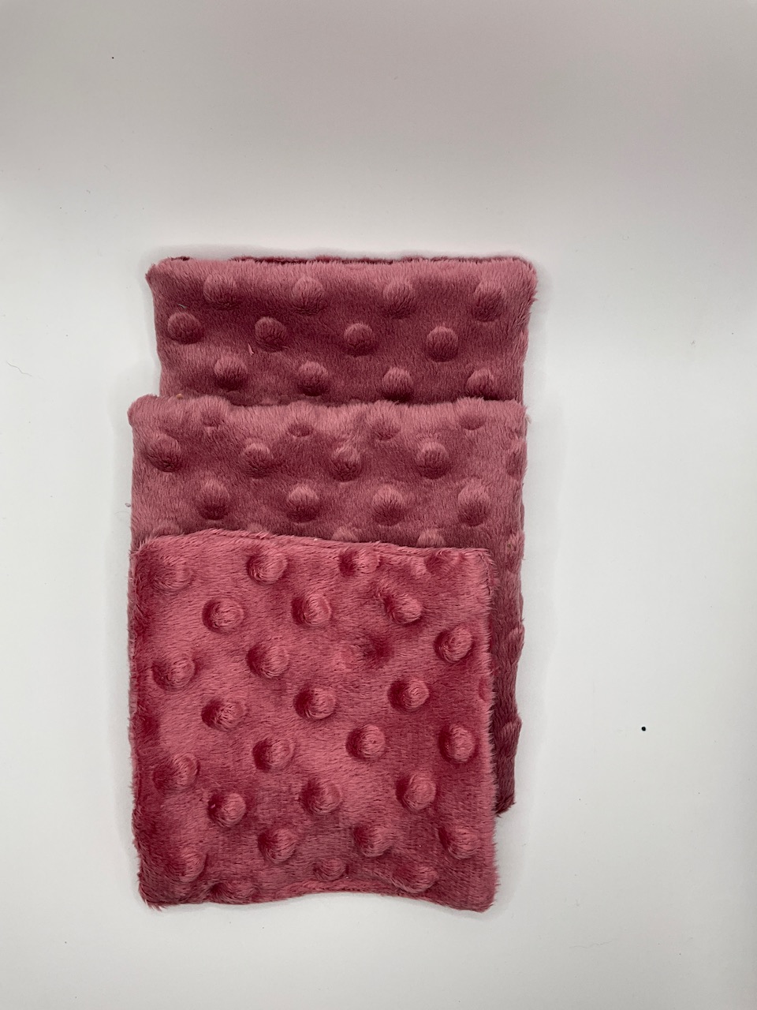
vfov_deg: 61.7
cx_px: 378
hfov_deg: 48.2
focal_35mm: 29
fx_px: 846
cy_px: 505
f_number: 1.8
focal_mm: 3
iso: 20
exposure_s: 1/160
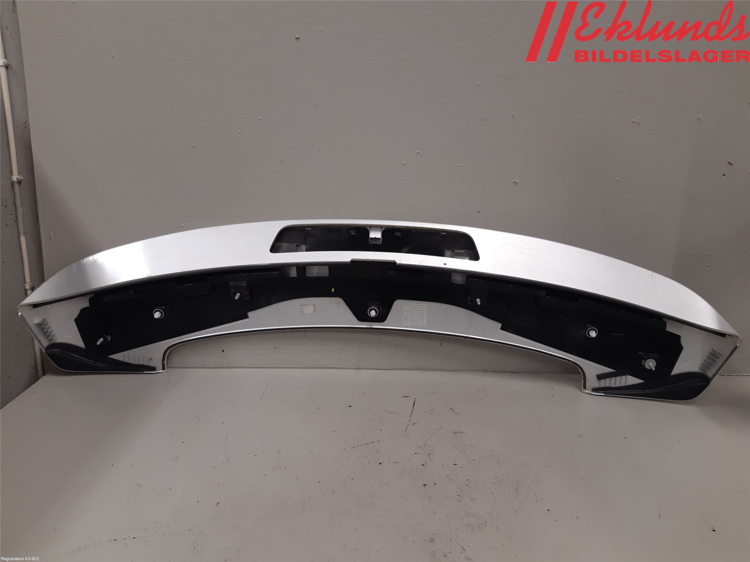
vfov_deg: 53.1
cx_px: 375
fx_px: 563
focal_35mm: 26
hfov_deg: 67.3
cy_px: 281
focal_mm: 3.93
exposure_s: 1/50
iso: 80
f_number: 1.7
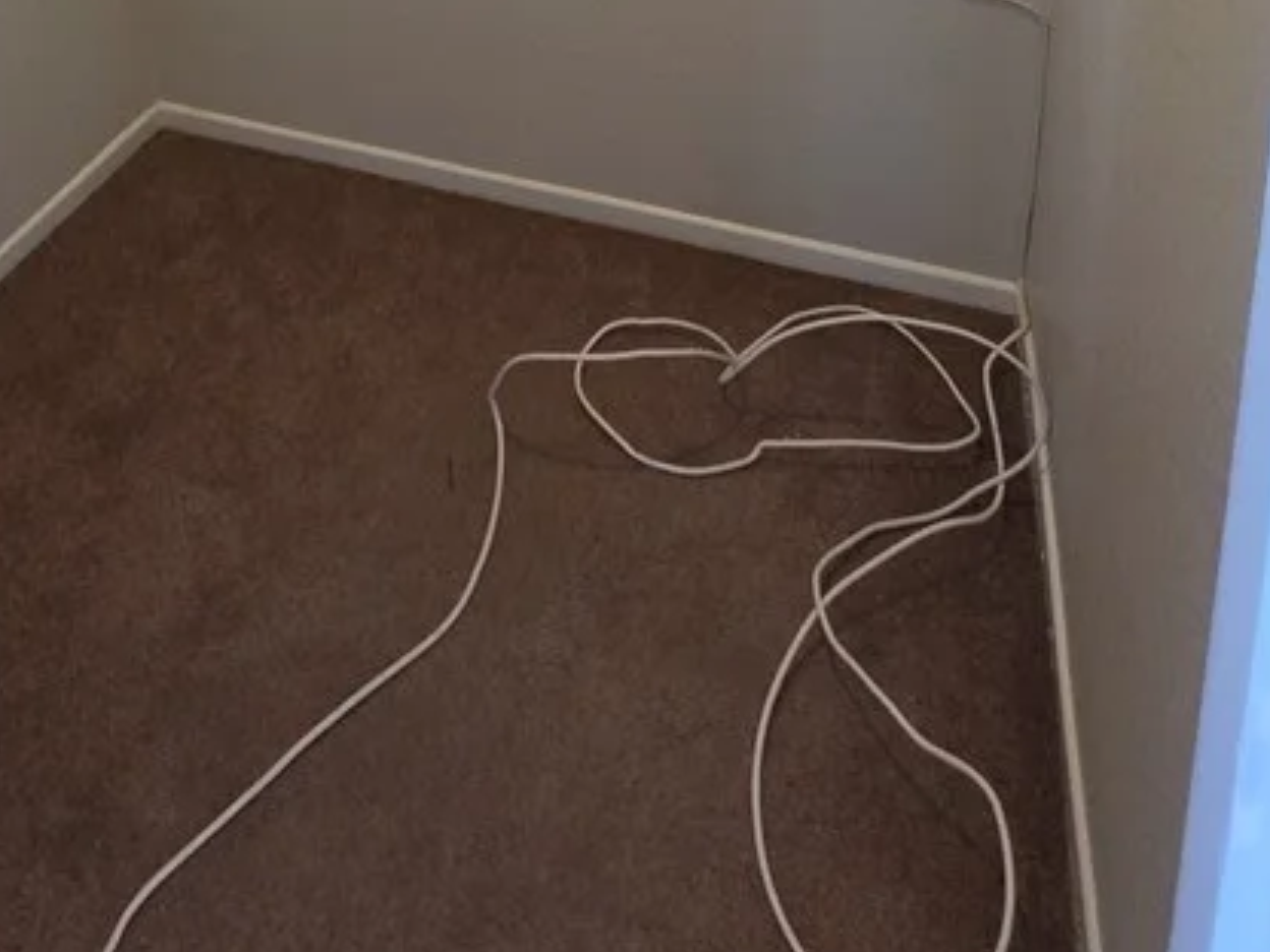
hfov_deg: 55.9
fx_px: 1174
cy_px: -357
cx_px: 446
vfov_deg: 31.2
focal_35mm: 32
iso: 320
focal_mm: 2.2
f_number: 1.9
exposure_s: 1/60
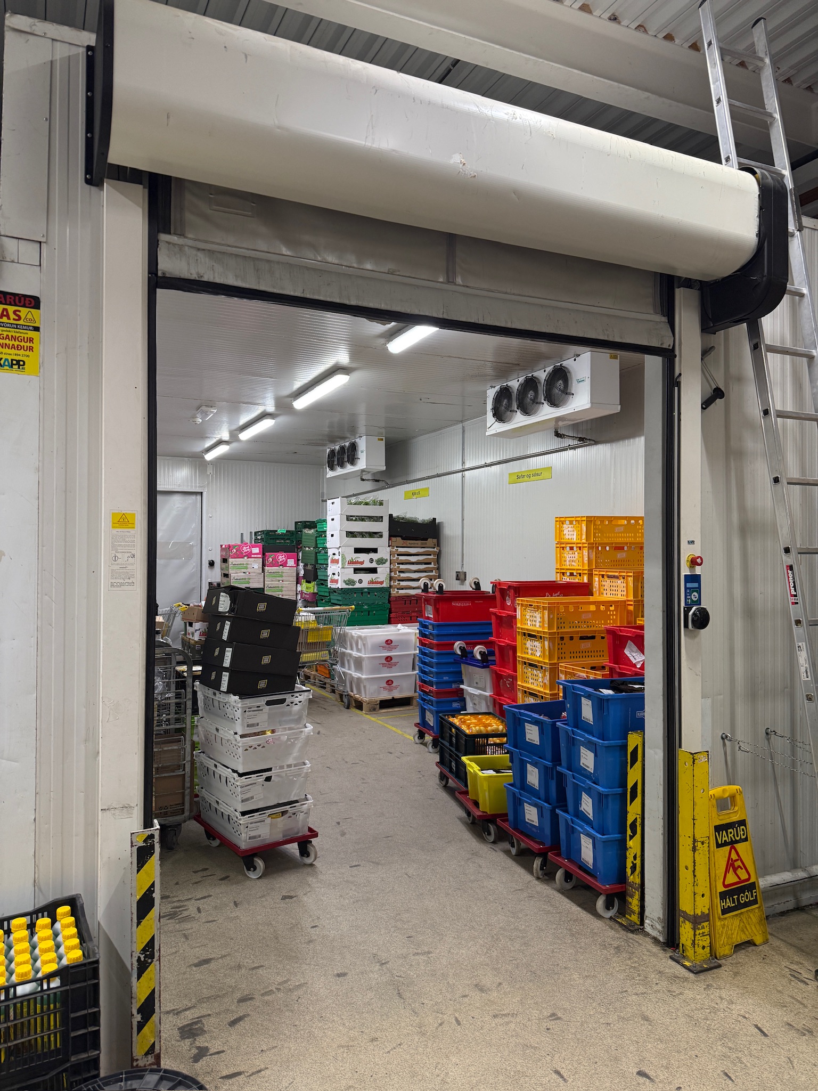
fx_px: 756
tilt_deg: +0.3
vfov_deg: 71.6
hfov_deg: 56.8
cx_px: 409
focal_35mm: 24
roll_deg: +0.0
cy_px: 546
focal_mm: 6.76
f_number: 1.78
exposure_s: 1/100
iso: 200
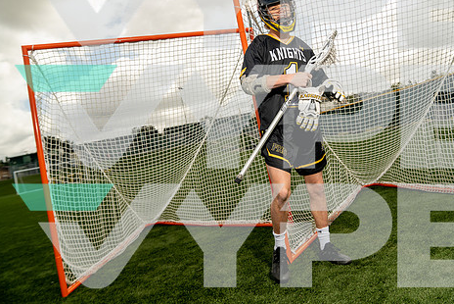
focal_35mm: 30
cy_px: 117
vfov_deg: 43.4
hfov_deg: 61.5
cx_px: 264
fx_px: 379
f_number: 3.5
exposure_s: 1/250
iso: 200
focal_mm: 24
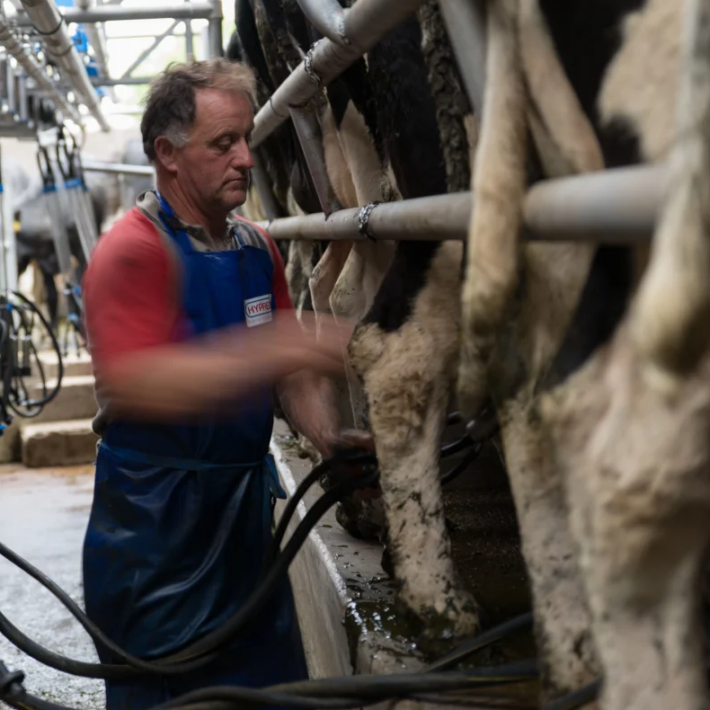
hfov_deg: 27.6
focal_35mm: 62
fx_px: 1439
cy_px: 351
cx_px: 257
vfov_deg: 27.7
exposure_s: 1/8
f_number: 2.8
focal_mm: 48
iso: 200
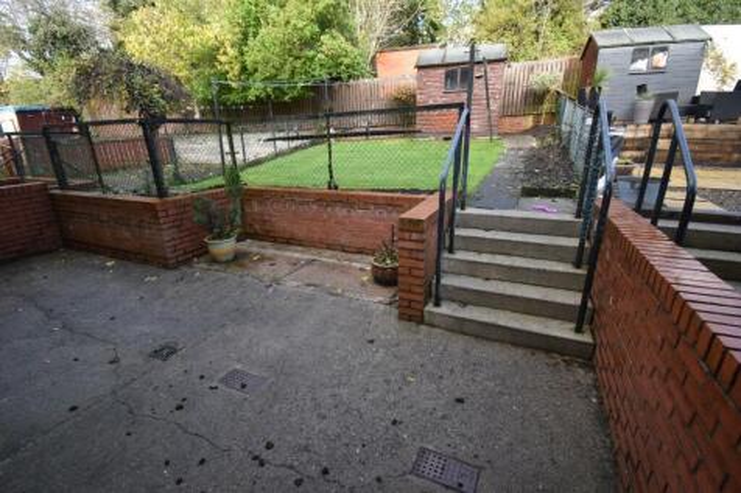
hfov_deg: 100.4
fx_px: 309
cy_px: 246
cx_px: 370
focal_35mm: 15
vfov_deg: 77.3
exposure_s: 1/250
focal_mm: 10
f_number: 4.5
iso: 640
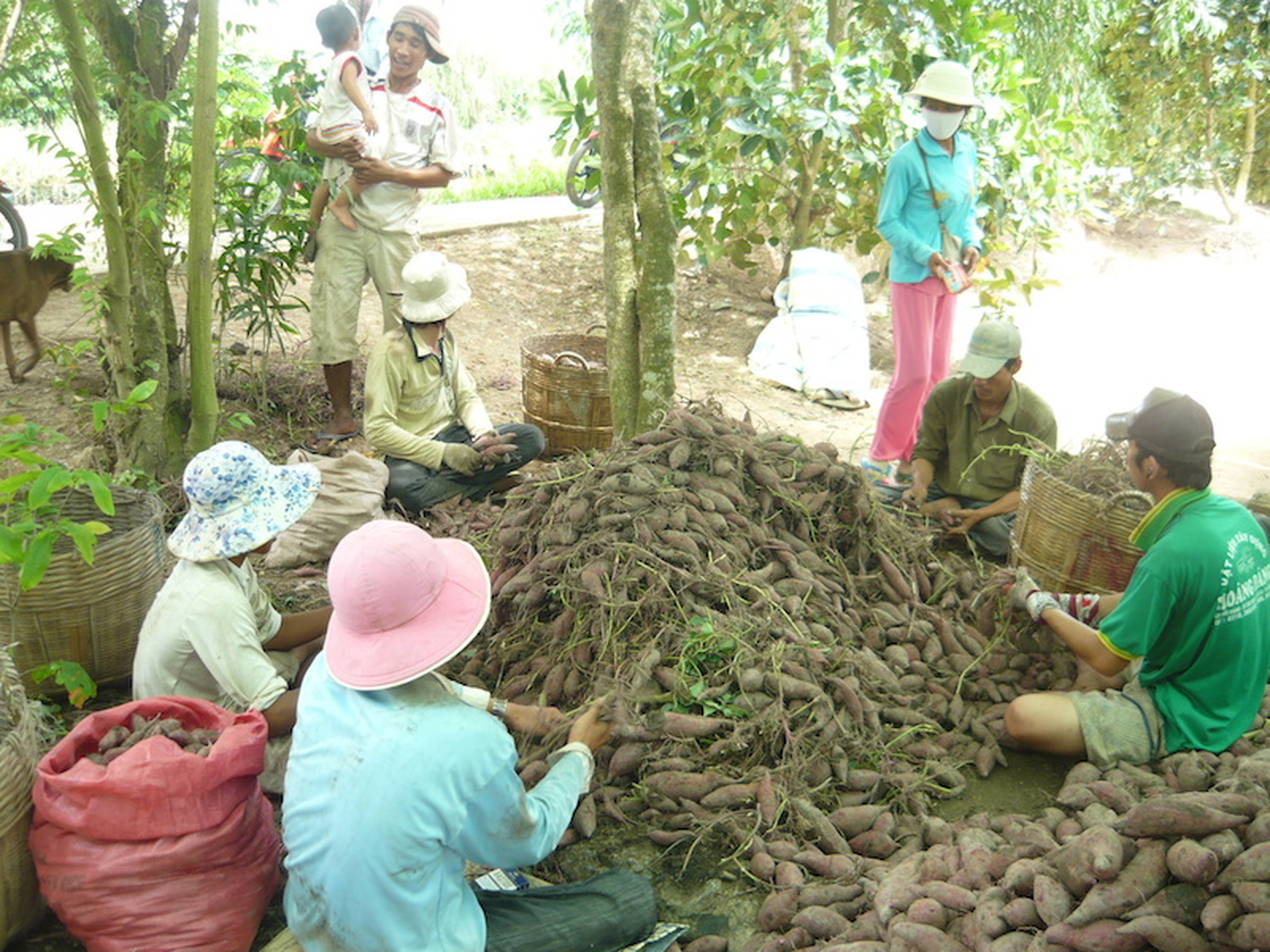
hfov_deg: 55.4
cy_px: 476
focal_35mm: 33
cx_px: 635
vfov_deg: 42.9
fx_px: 1211
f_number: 2.8
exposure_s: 1/50
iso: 100
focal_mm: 5.5
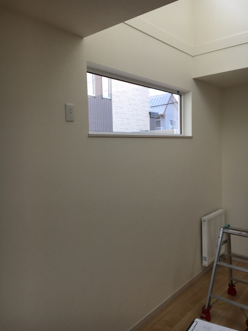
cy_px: 166
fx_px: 277
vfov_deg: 61.7
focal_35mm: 29
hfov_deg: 48.2
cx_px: 124
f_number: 2.2
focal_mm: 4.15
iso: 25
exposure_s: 1/123
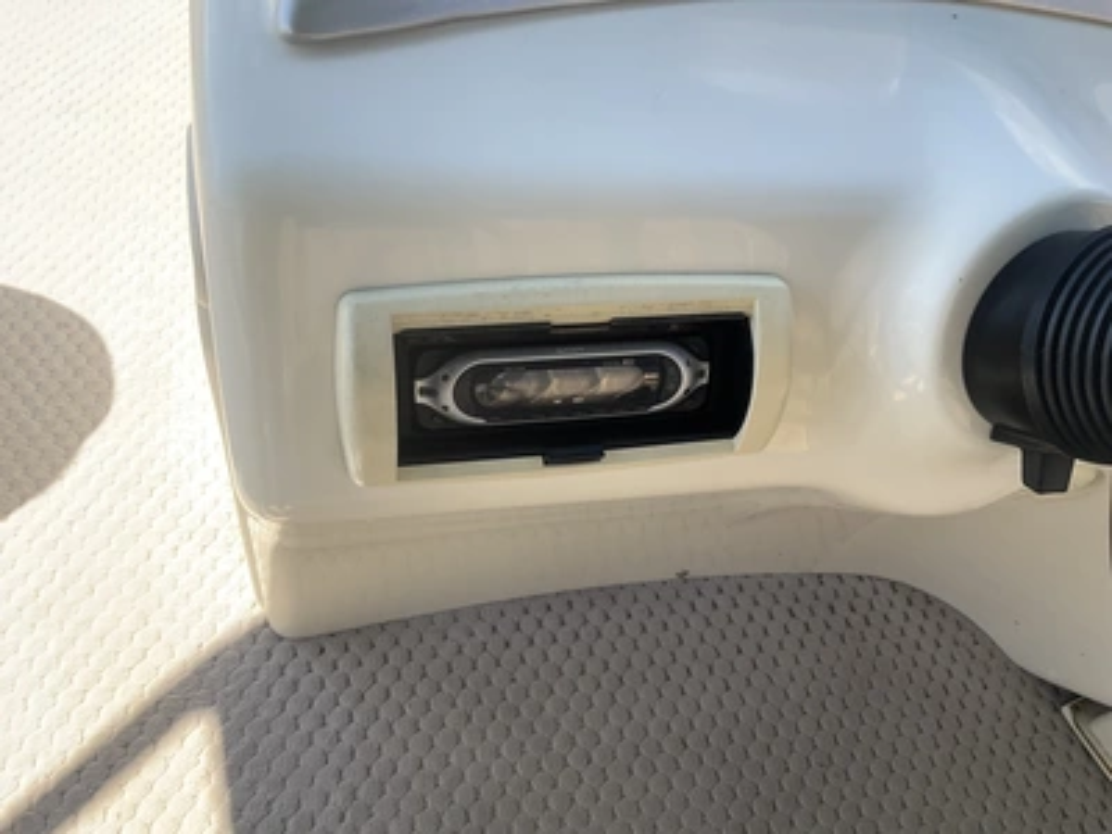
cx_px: 556
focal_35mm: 29
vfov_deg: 48.2
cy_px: 417
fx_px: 932
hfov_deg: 61.7
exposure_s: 1/465
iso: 25
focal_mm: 3
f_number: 1.8
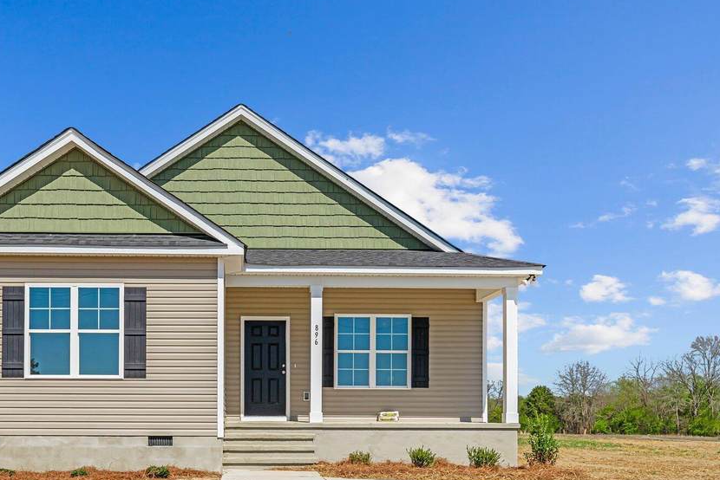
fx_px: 740
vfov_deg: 35.2
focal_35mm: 37
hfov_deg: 51.1
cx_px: 250
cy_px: 356
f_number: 8
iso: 400
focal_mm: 24
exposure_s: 1/1000
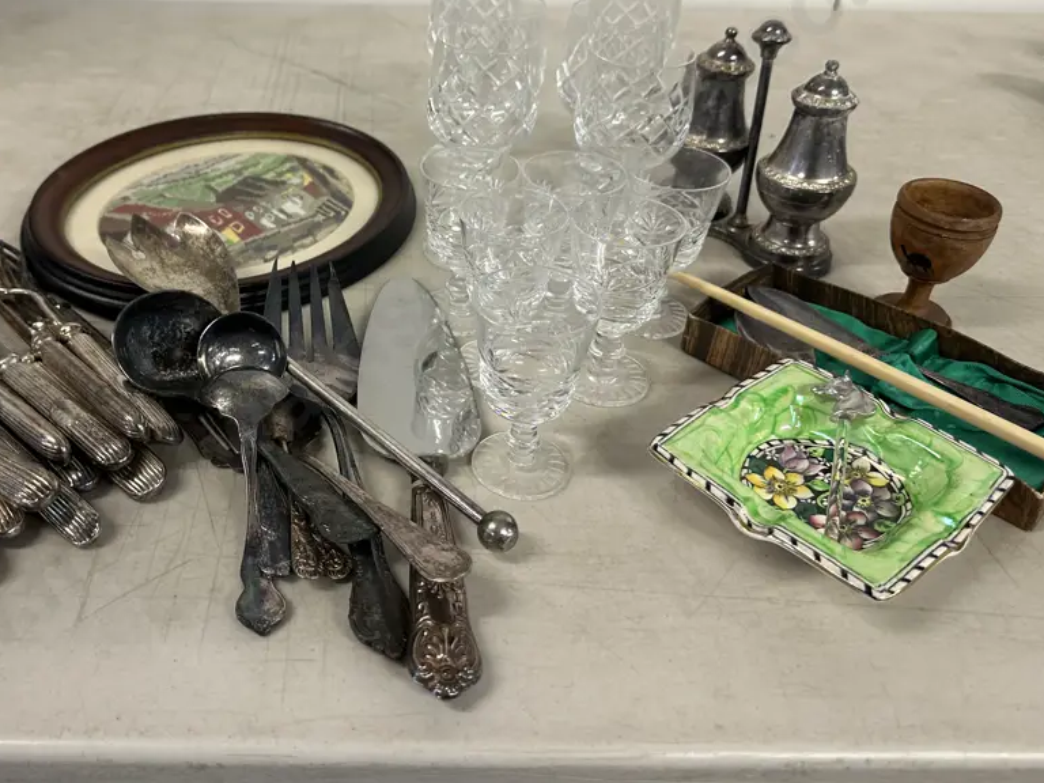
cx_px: 385
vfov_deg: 44.0
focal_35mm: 32
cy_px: 332
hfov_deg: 56.1
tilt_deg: -34.9
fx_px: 965
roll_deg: -0.7
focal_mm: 6.86
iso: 125
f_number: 1.78
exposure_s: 1/50
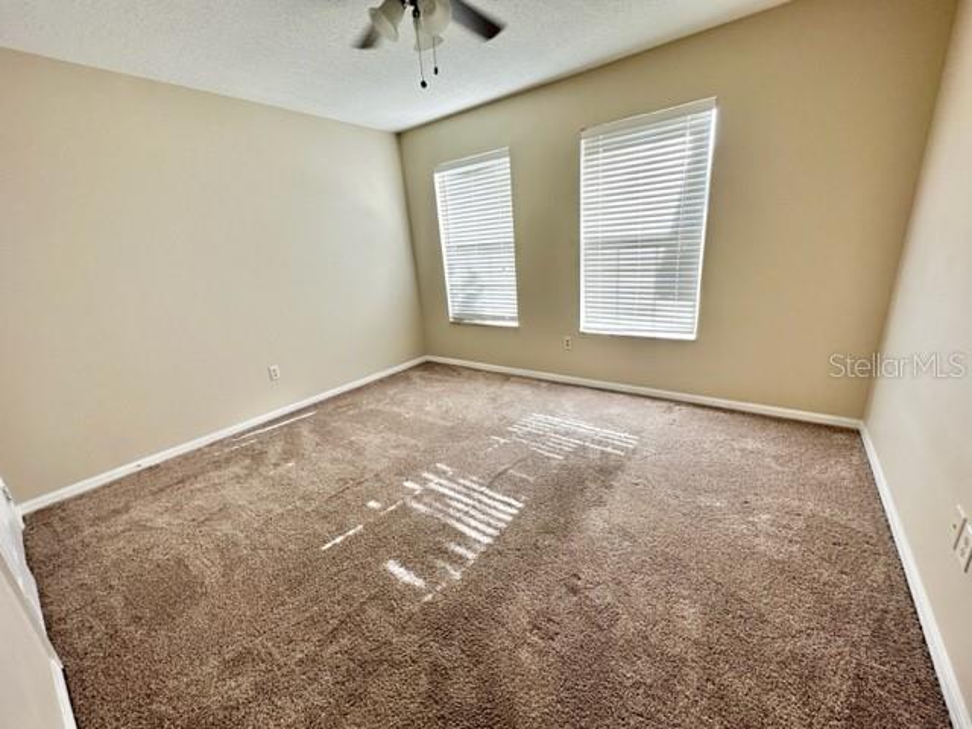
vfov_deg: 85.7
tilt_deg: -17.1
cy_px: 364
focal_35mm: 14
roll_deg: +3.9
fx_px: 393
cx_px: 486
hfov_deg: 102.1
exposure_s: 1/99
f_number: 2.2
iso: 50
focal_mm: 2.22
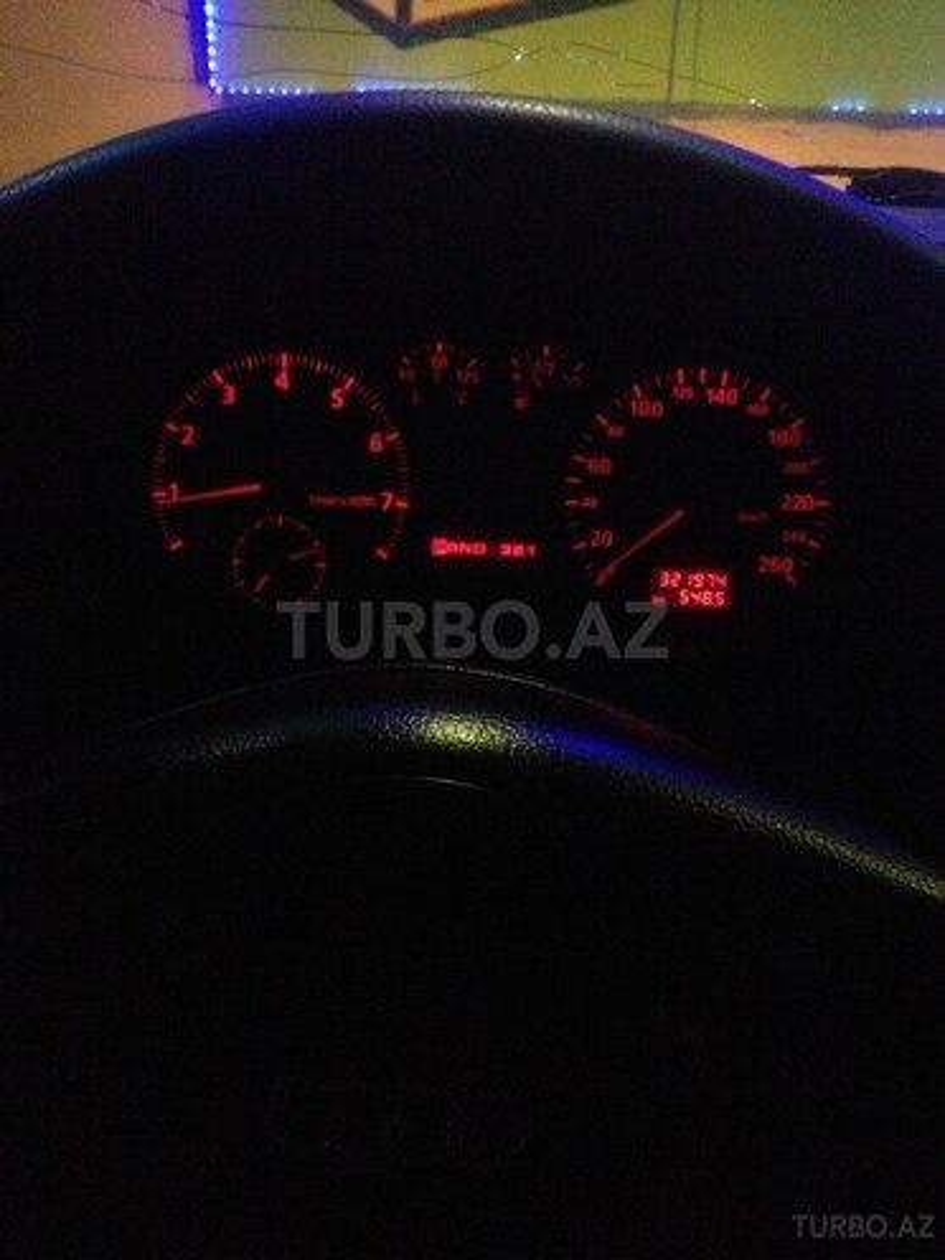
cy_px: 630
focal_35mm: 35
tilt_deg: -22.4
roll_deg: -2.5
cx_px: 472
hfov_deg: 40.7
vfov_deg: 52.6
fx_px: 1274
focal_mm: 4.28
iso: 800
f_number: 2.4
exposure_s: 1/15
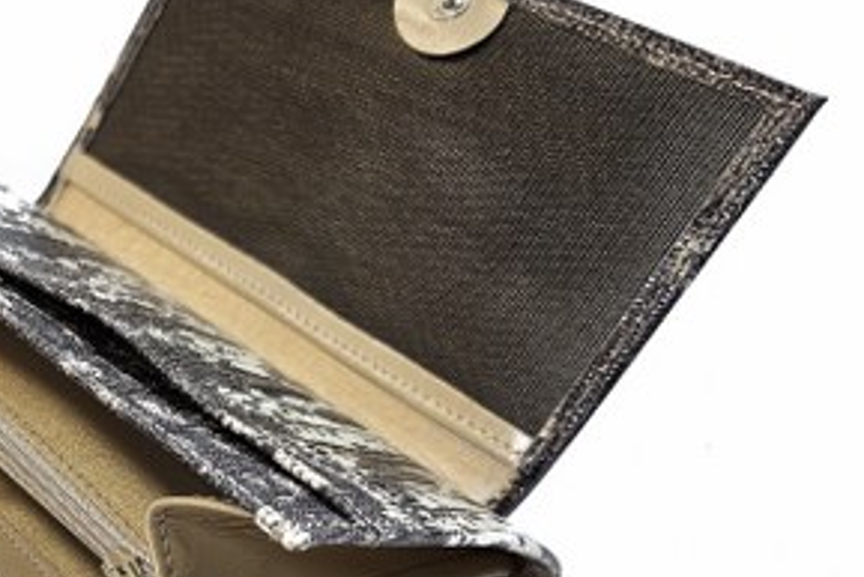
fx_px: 1273
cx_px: -69
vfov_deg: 24.8
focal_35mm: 53
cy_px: 514
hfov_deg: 33.1
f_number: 1.7
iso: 10
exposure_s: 1/105
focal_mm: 6.3
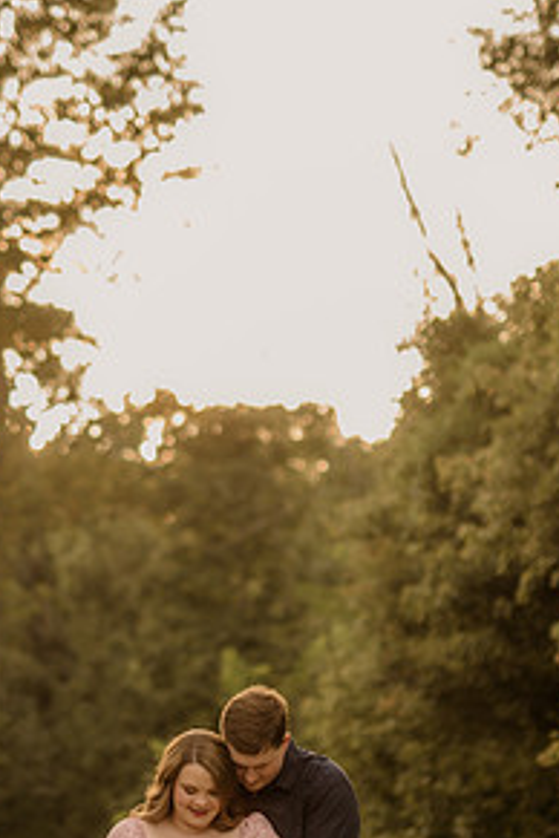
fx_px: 2702
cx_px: 182
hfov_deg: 11.8
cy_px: 576
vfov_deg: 17.6
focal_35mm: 116
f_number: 1.8
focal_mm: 50
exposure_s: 1/640
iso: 125
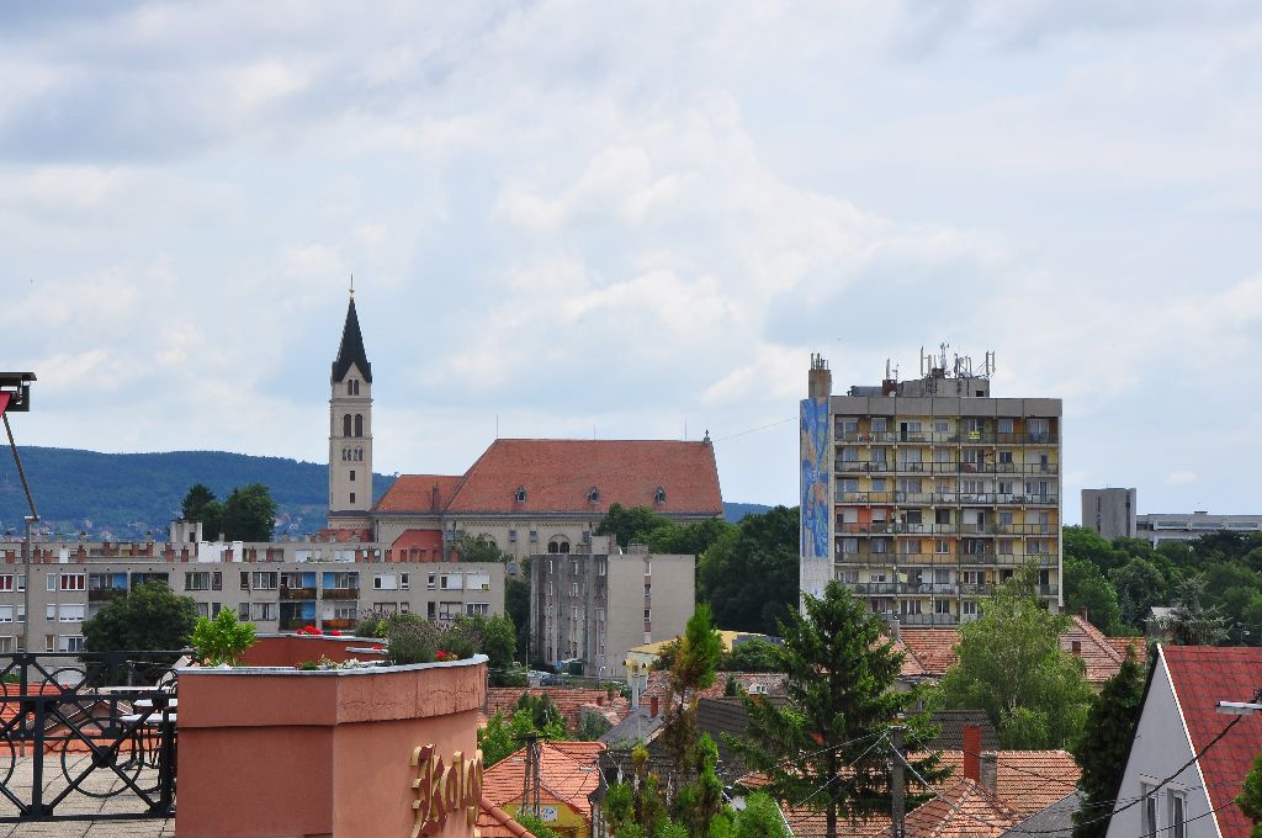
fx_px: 3939
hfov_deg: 18.2
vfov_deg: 12.1
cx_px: 631
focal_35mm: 112
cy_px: 419
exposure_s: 1/60
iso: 200
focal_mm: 75
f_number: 25
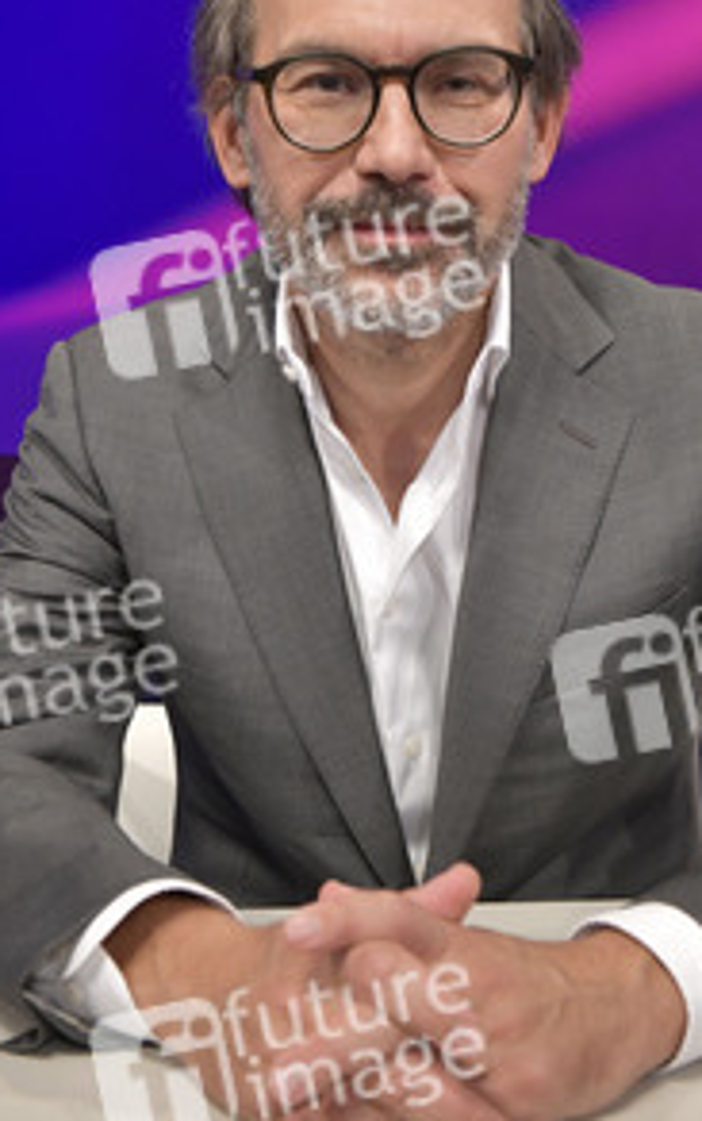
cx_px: 399
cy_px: 480
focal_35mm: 53
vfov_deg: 38.1
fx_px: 1619
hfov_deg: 24.4
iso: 2500
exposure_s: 1/200
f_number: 5.6
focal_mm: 38
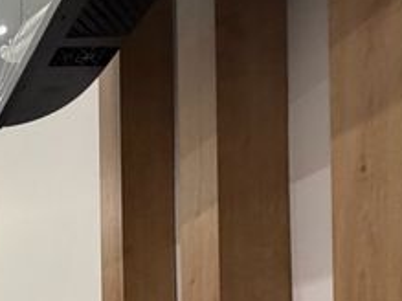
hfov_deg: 30.4
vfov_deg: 27.0
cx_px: -173
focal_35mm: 41
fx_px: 476
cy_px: 429
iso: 250
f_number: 2.2
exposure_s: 1/100
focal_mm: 2.22
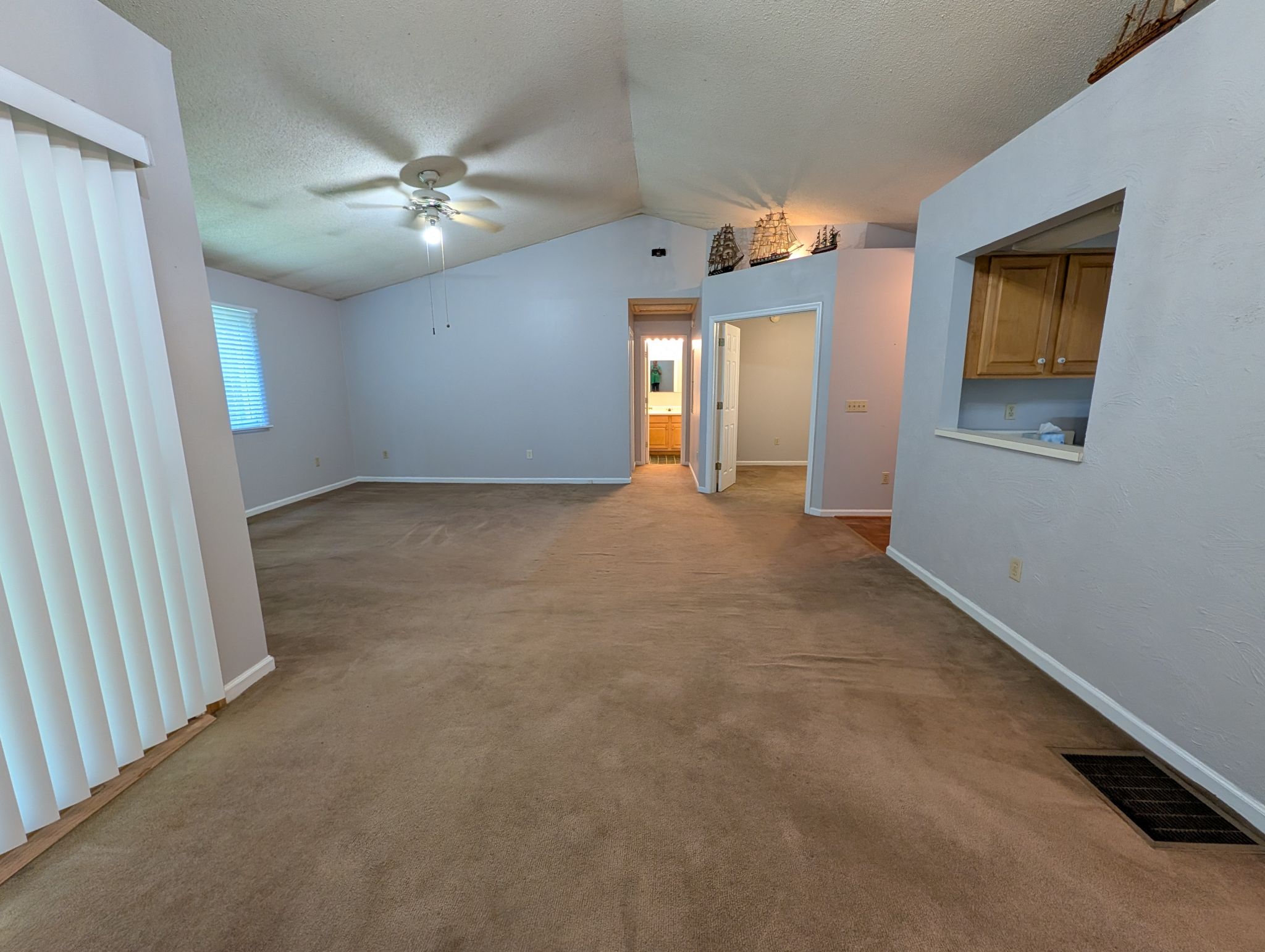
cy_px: 476
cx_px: 632
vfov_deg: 94.6
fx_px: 439
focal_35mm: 12
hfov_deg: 110.5
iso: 184
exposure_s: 1/60
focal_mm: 2.02
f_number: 1.7
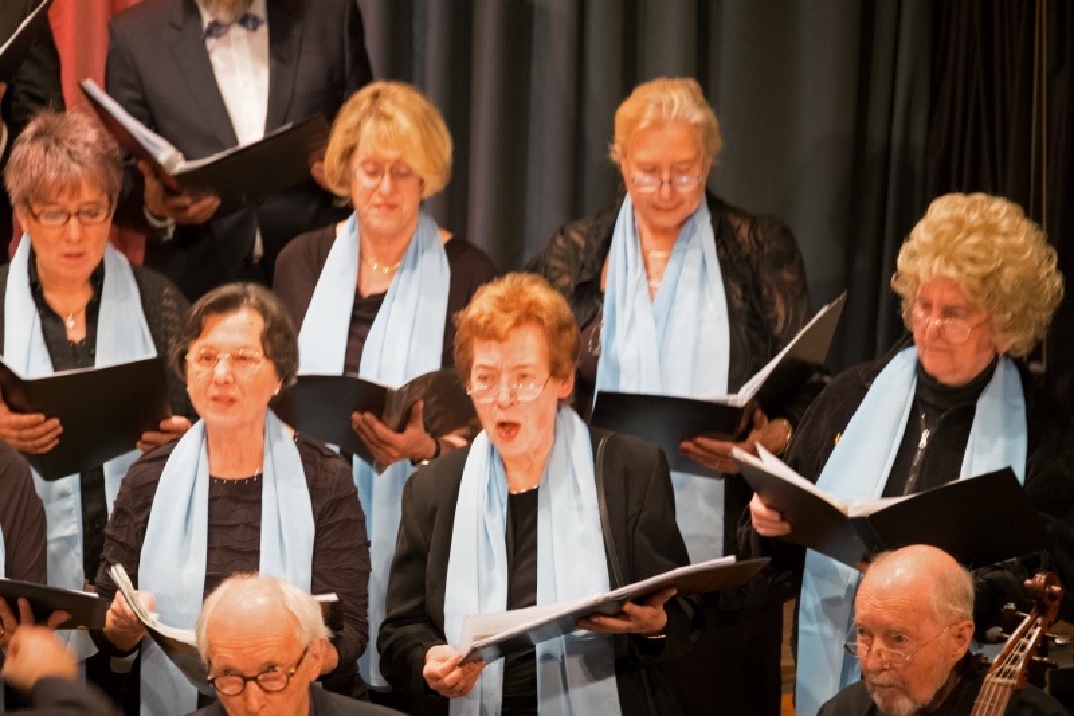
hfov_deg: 9.8
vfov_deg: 6.5
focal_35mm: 210
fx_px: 6263
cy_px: 358
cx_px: 537
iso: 2000
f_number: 2.8
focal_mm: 140
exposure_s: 1/80
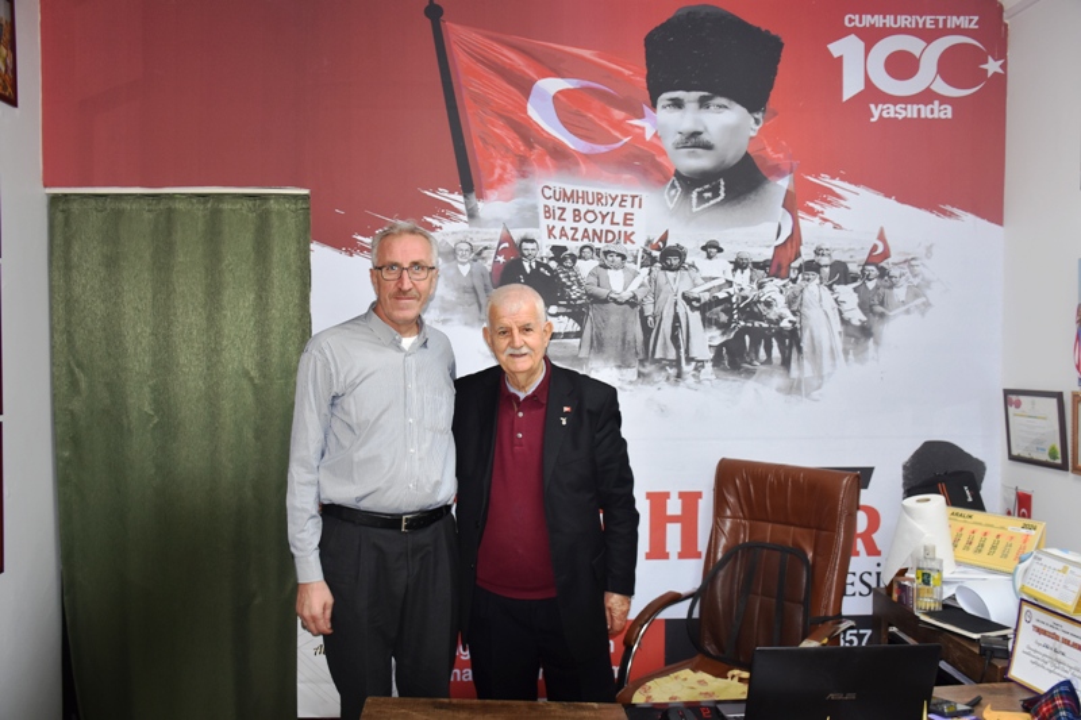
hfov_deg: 57.2
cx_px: 540
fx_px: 991
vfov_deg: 40.0
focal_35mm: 33
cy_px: 360
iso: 400
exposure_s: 1/80
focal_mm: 22
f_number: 3.5
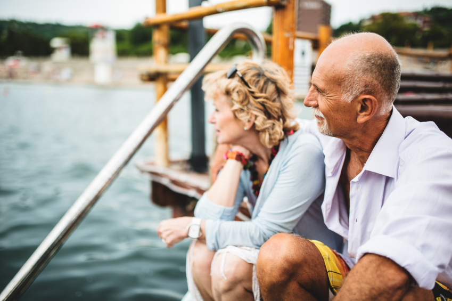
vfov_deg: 37.8
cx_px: 226
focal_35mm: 35
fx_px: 439
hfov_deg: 54.5
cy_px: 150
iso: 100
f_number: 1.4
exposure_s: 1/1600
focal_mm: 35
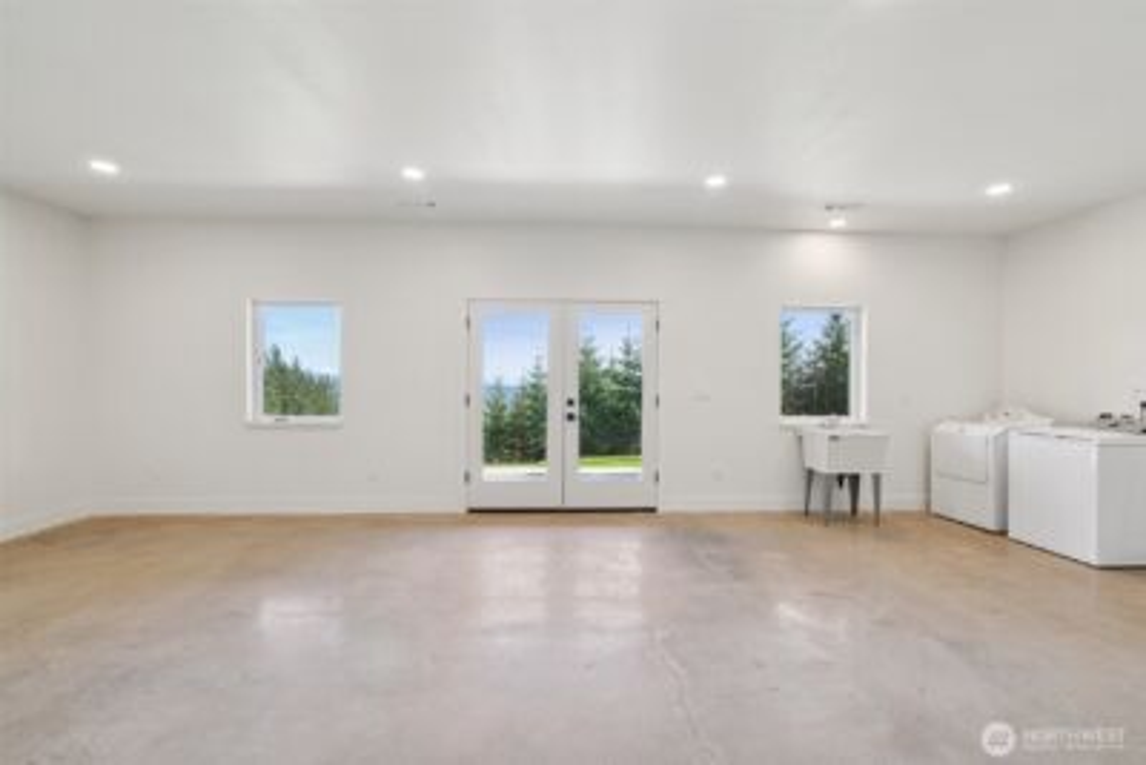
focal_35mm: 16
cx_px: 573
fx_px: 509
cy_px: 382
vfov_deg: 73.8
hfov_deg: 96.7
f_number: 8
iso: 400
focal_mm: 16
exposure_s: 1/60
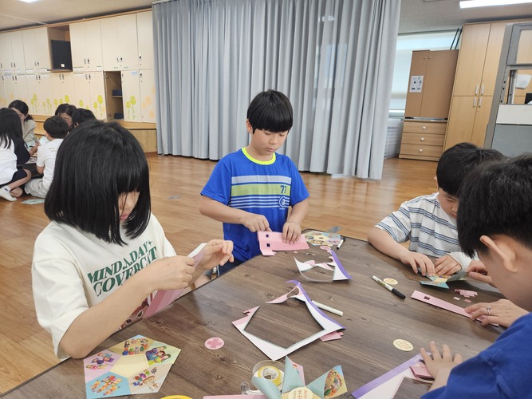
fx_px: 353
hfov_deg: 73.9
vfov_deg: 58.9
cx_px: 266
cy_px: 200
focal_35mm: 23
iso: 250
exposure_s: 1/120
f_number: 1.8
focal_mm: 5.4
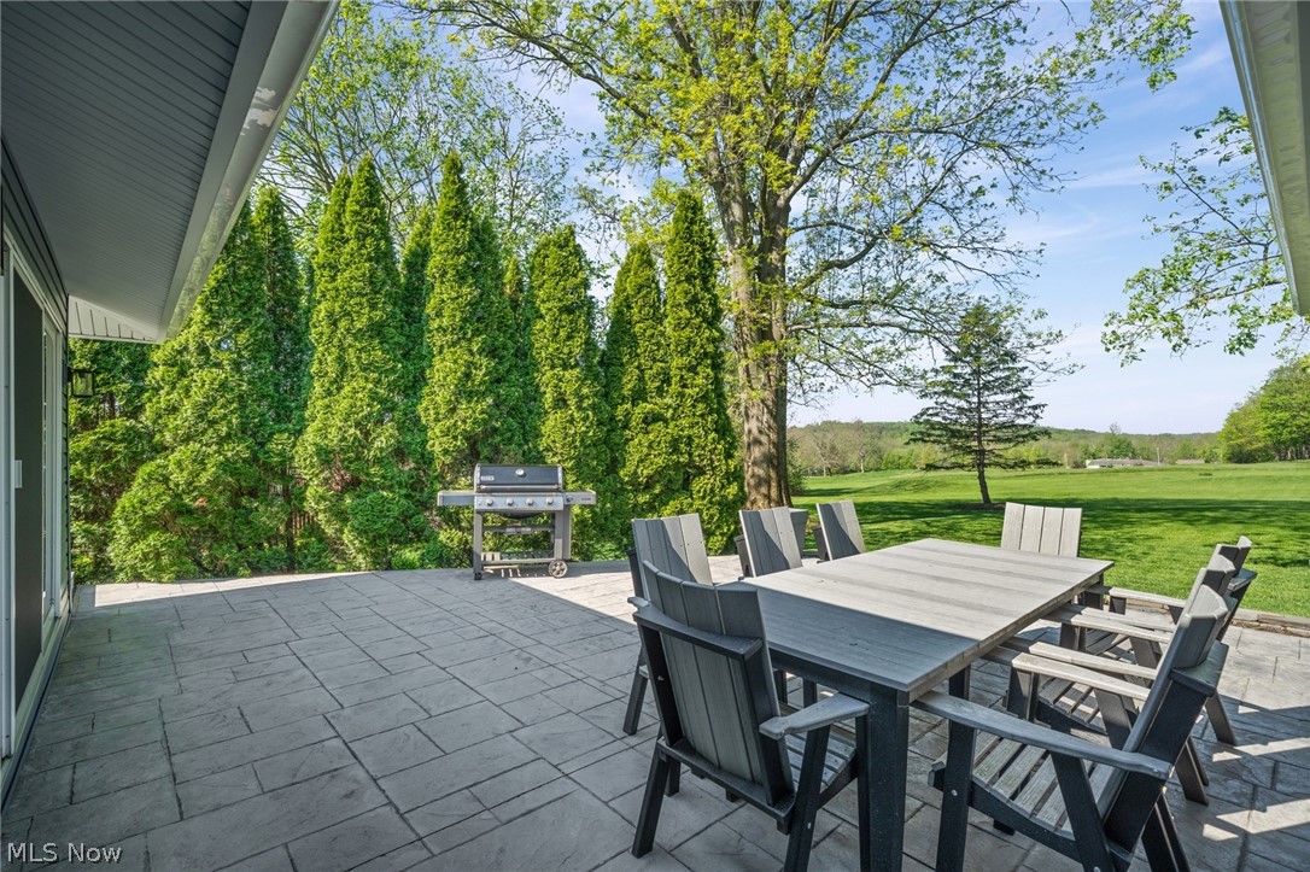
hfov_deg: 100.4
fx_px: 546
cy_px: 436
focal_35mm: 15
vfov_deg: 77.3
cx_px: 655
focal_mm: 15
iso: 250
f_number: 8
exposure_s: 1/100
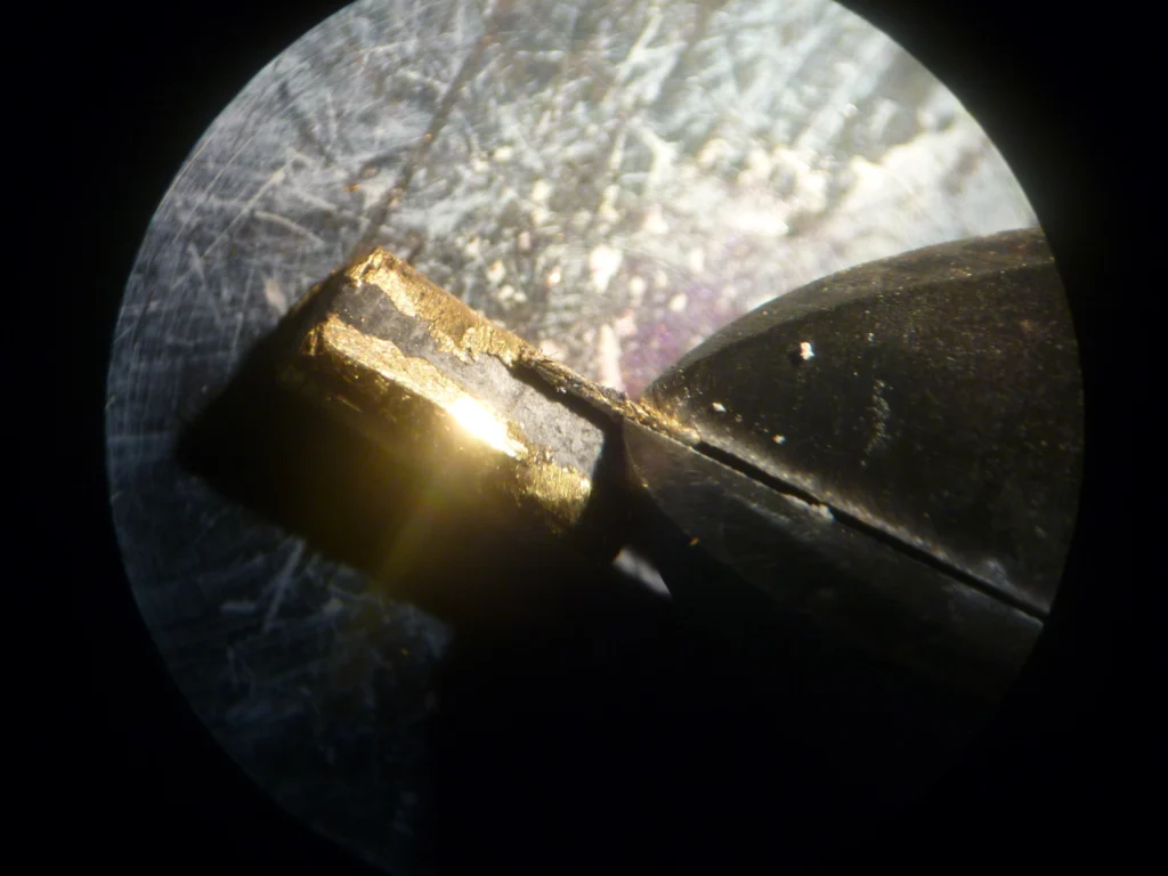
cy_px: 438
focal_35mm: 33
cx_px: 584
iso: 160
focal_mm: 5.5
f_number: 2.8
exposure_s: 1/30
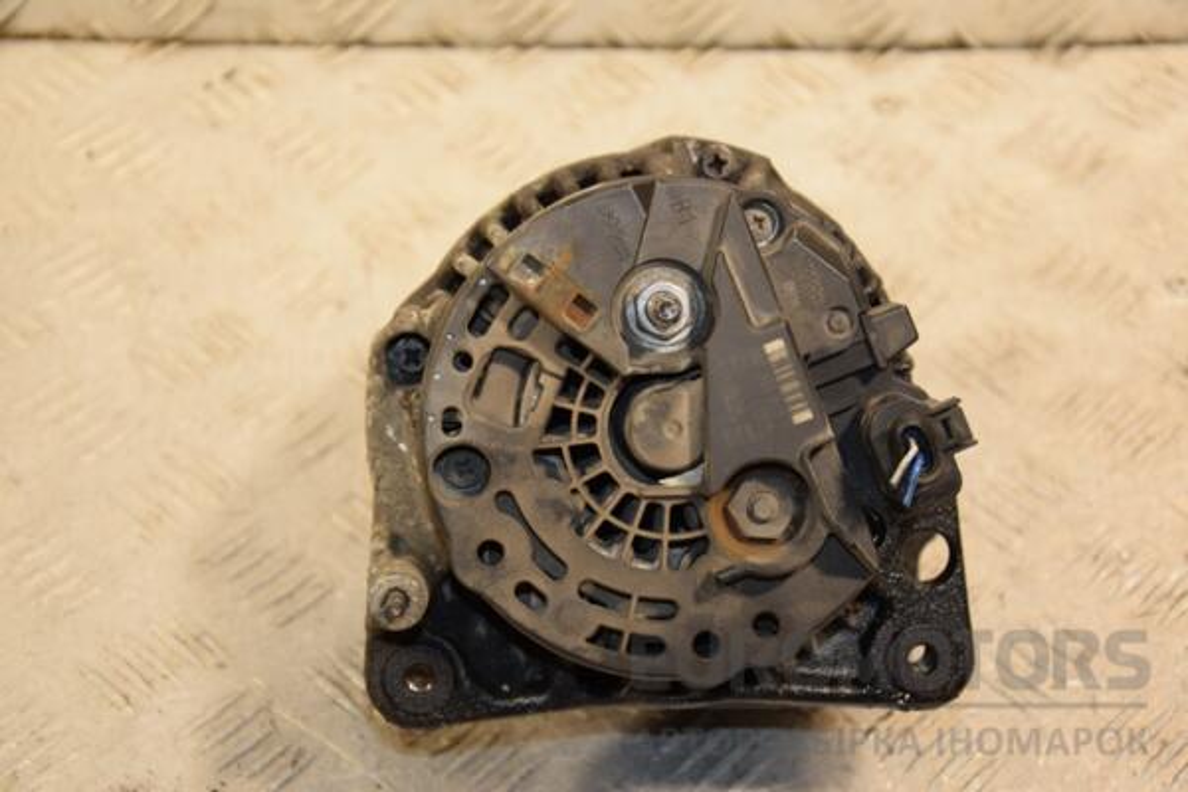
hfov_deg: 23.4
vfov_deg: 15.7
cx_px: 594
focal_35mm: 87
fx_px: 2871
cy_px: 396
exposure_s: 1/160
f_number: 5
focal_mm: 58
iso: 800
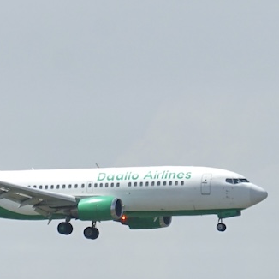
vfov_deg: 2.8
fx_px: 5708
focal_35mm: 626
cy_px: 172
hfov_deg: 2.8
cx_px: 69
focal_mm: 300
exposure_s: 1/640
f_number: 6.3
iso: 400
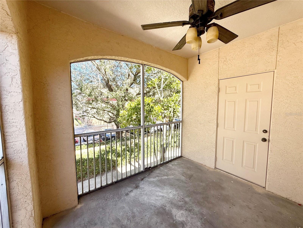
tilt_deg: -3.5
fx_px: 123
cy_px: 114
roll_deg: +0.3
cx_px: 152
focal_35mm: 14
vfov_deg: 85.7
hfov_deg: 102.1
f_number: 2.2
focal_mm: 2.22
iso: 50
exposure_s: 1/224
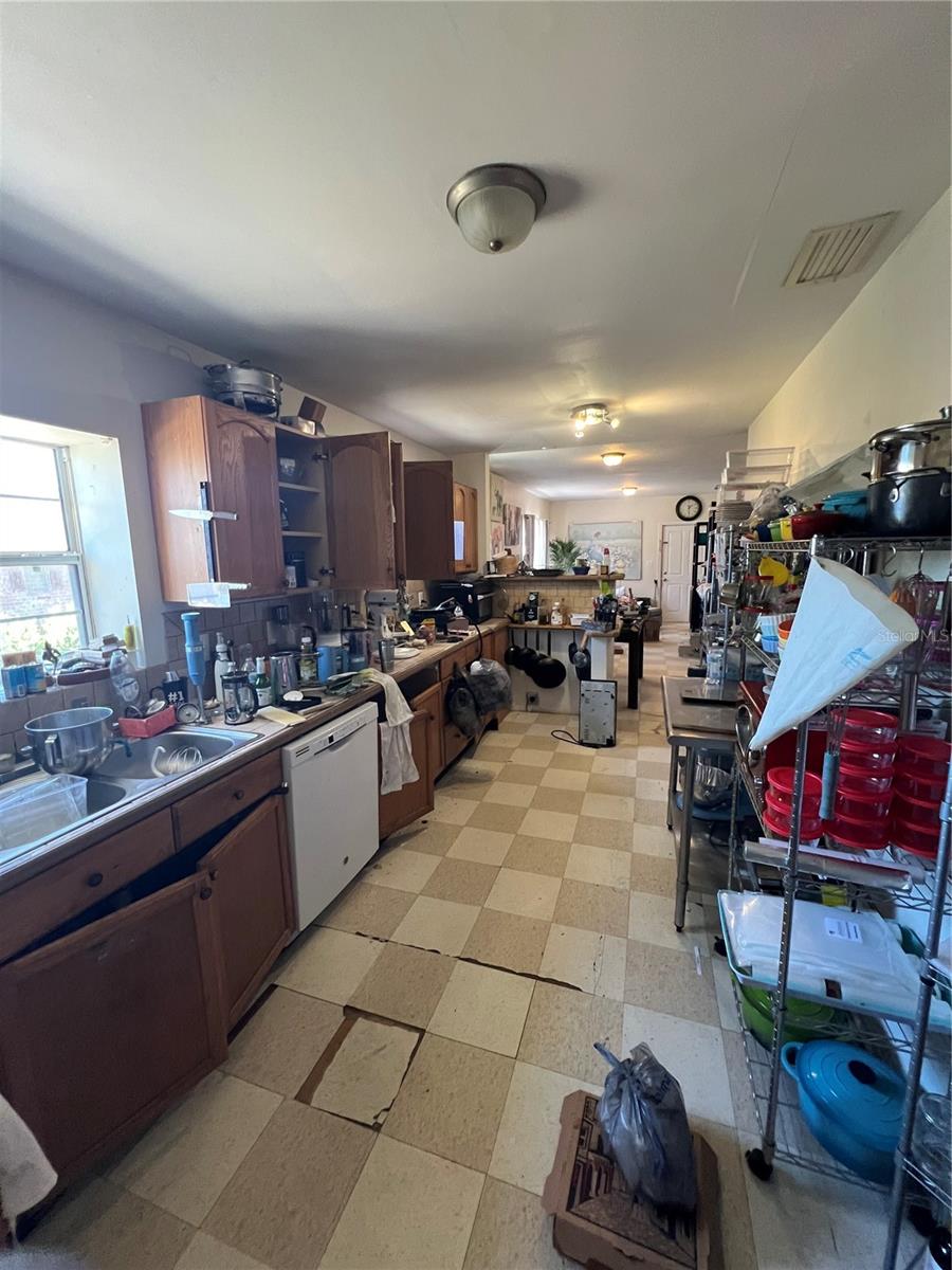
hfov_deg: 89.9
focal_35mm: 13
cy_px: 635
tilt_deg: -9.9
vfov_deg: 106.2
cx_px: 476
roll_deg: -0.3
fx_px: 477
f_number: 1.8
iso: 400
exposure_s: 1/60
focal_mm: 1.57
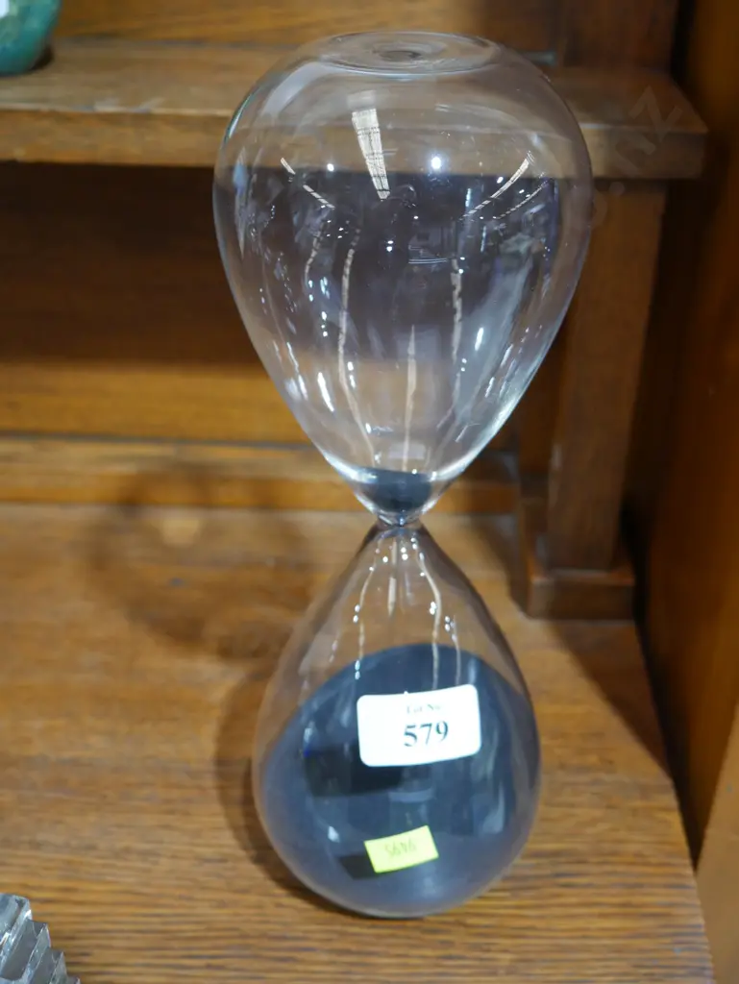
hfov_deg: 32.9
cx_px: 370
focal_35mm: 44
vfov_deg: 42.9
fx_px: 1251
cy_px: 492
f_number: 4.7
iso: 1600
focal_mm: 22
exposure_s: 1/60
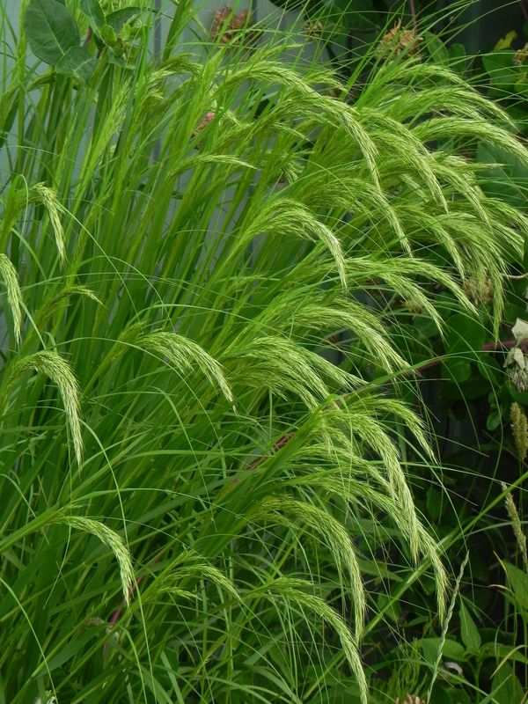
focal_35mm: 162
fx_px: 3295
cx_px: 264
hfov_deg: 9.2
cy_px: 352
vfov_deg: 12.2
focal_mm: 28.8
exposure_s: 1/125
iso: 160
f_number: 5.6
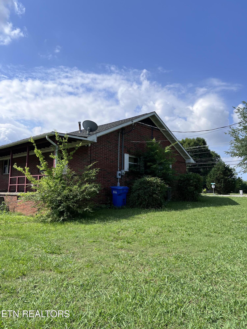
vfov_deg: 67.3
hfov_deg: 53.1
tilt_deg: +7.8
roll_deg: -1.3
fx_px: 247
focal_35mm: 26
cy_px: 164
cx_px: 124
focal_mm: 5.7
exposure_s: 1/4630
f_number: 1.5
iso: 50
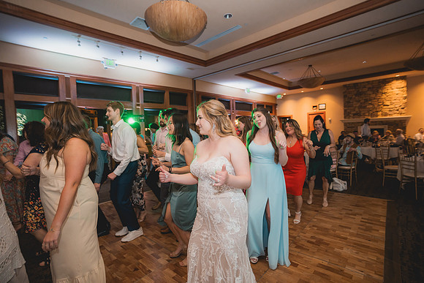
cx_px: 212
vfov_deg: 70.5
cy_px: 142
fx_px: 200
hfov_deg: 93.3
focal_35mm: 17
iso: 2500
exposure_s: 1/50
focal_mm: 17
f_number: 2.8
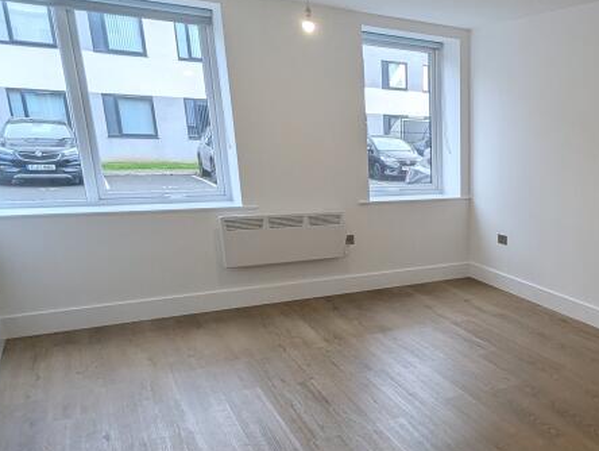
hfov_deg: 52.6
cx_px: 540
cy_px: 296
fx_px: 520
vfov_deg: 46.2
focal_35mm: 30
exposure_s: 1/100
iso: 37
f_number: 2.2
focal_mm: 1.95
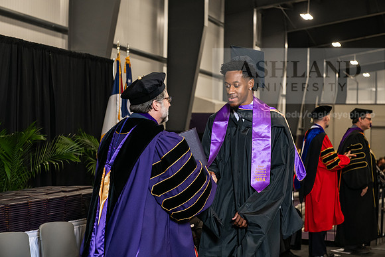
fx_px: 749
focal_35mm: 70
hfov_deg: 28.8
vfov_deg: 19.5
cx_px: 192
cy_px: 128
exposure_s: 1/200
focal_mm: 70
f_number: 5
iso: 2000
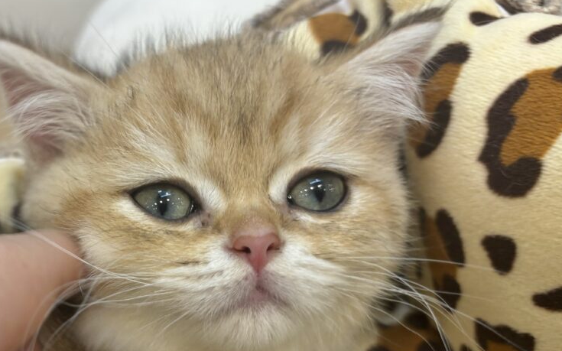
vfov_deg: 28.1
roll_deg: +5.7
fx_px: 689
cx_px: 109
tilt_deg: -36.2
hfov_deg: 42.3
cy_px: 273
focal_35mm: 45
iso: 80
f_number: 1.6
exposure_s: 1/50
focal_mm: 5.96
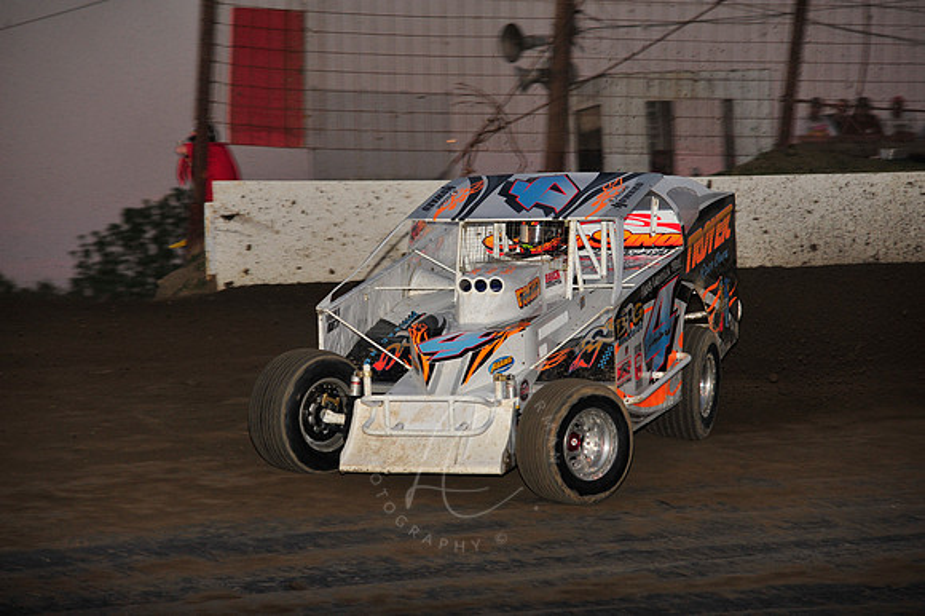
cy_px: 308
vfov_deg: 7.4
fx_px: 4751
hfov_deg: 11.1
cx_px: 462
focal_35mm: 185
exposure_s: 1/320
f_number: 7.1
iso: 1000
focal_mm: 185
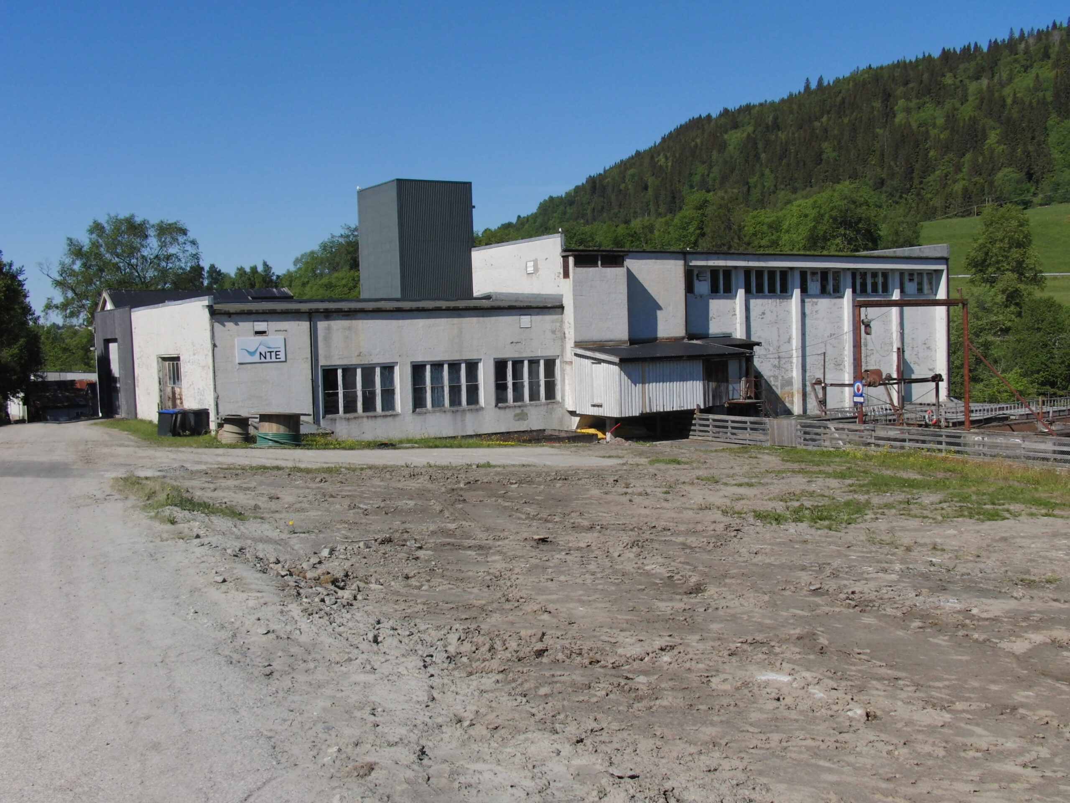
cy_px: 402
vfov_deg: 39.7
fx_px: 1113
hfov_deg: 51.4
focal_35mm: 36
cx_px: 535
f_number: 8.4
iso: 100
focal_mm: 7.3
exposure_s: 1/500
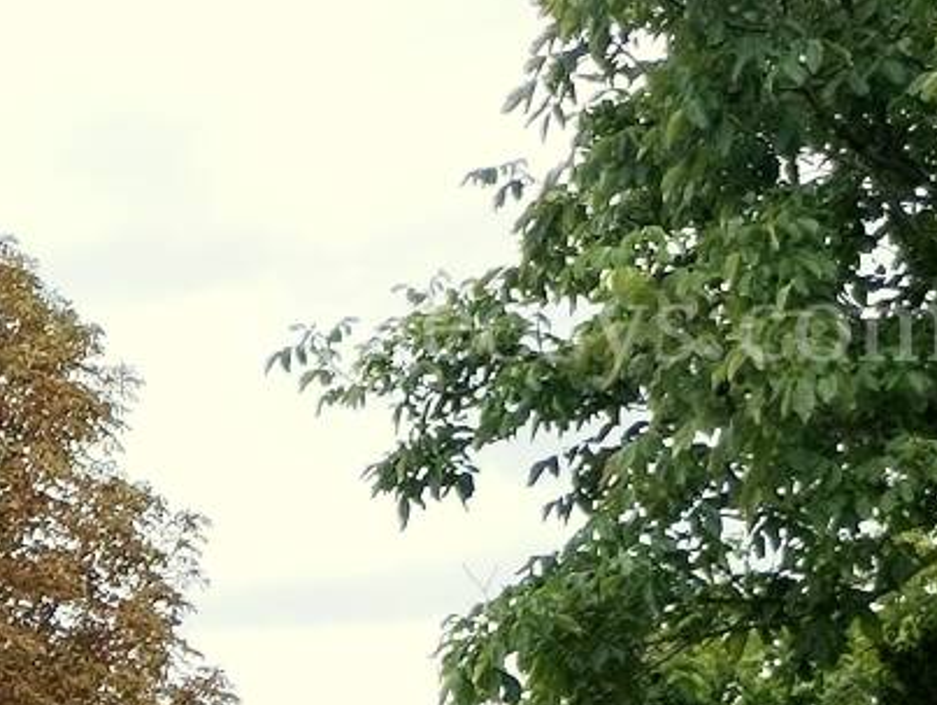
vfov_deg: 10.0
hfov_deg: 13.4
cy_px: 1359
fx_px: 3739
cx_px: -523
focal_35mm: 138
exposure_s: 1/376
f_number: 1.8
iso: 100
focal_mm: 4.75
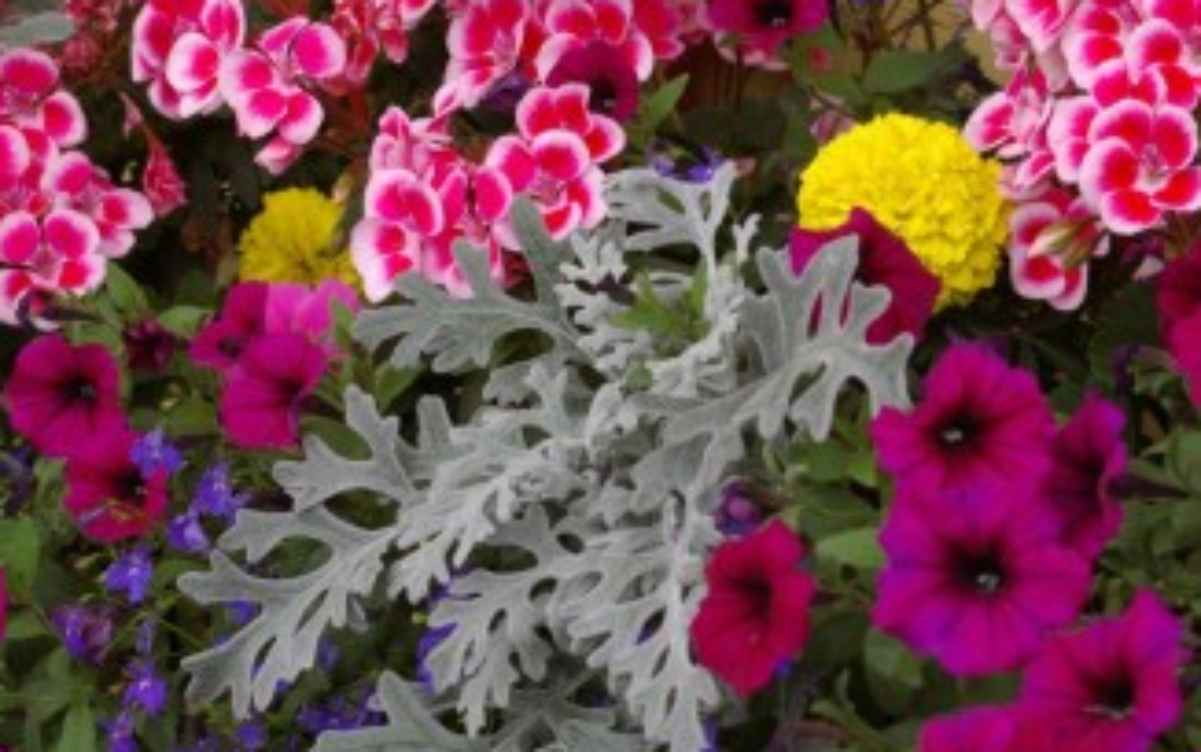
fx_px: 4217
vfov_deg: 10.2
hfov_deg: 16.2
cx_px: 689
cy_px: 544
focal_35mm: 129
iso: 200
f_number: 8
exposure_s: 1/90
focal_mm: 55
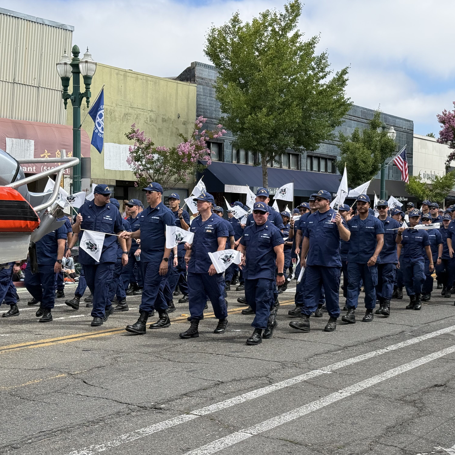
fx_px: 848
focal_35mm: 57
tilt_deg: -0.7
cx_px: 265
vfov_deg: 30.0
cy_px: 228
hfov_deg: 30.0
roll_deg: -0.8
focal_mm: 6.76
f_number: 1.78
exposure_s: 1/3378
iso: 100
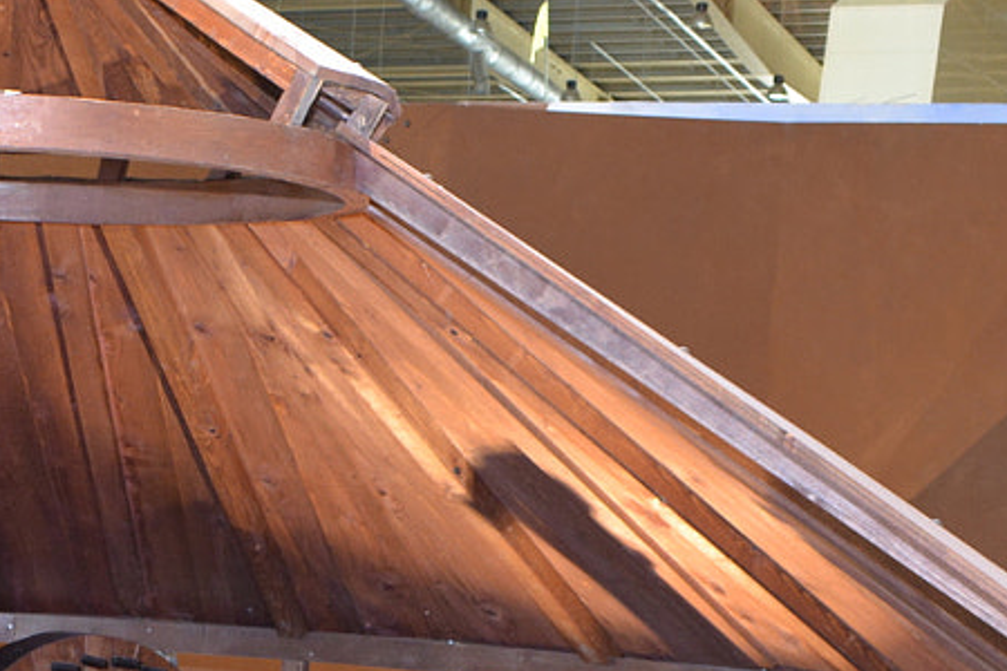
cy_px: 781
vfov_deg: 13.9
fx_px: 2685
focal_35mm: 96
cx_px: 87
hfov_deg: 20.8
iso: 400
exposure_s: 1/13
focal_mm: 18
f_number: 5.6
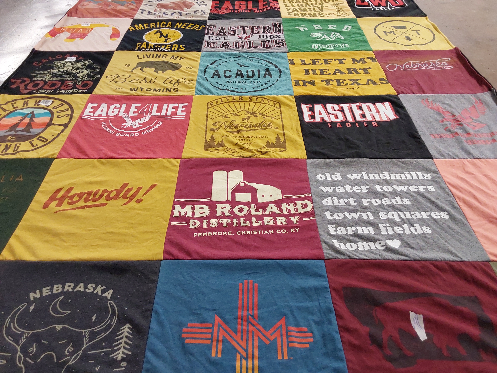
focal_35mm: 28
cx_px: 248
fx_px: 402
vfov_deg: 49.7
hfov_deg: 63.4
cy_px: 186
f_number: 1.9
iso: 125
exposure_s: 1/50
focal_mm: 2.91
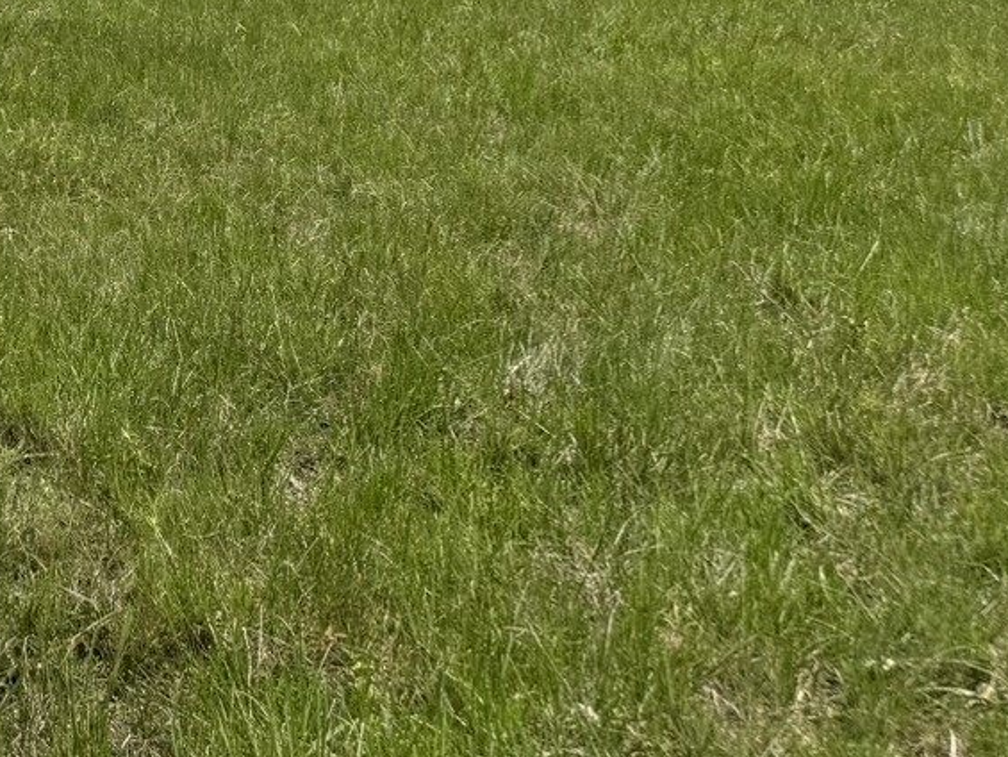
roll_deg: -1.6
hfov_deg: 18.2
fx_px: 2534
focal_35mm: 87
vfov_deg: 15.5
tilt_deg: -1.0
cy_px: -414
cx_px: -767
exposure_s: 1/7353
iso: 80
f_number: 1.78
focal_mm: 6.76
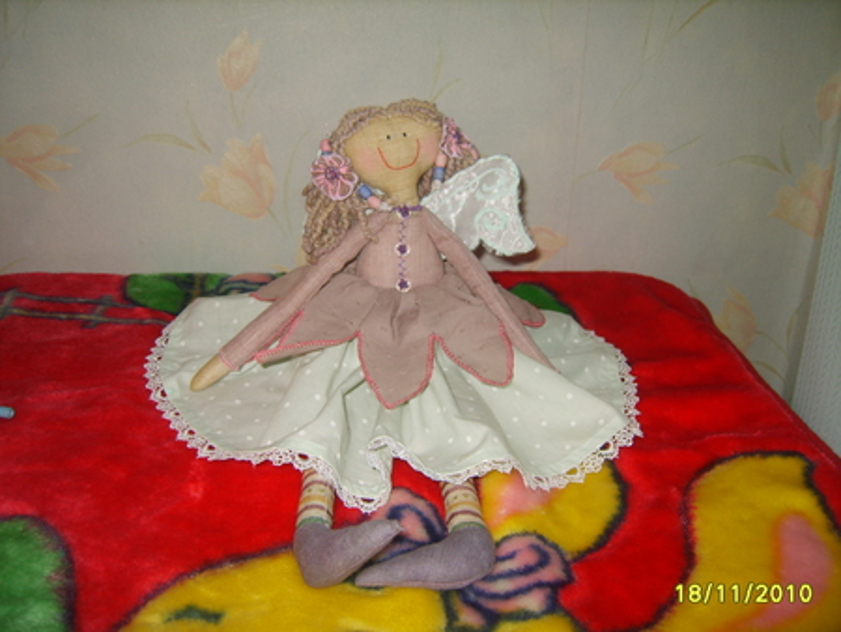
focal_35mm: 35
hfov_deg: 52.6
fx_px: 851
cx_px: 420
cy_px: 316
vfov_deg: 40.7
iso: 50
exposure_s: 1/30
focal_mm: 7.4
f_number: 2.8
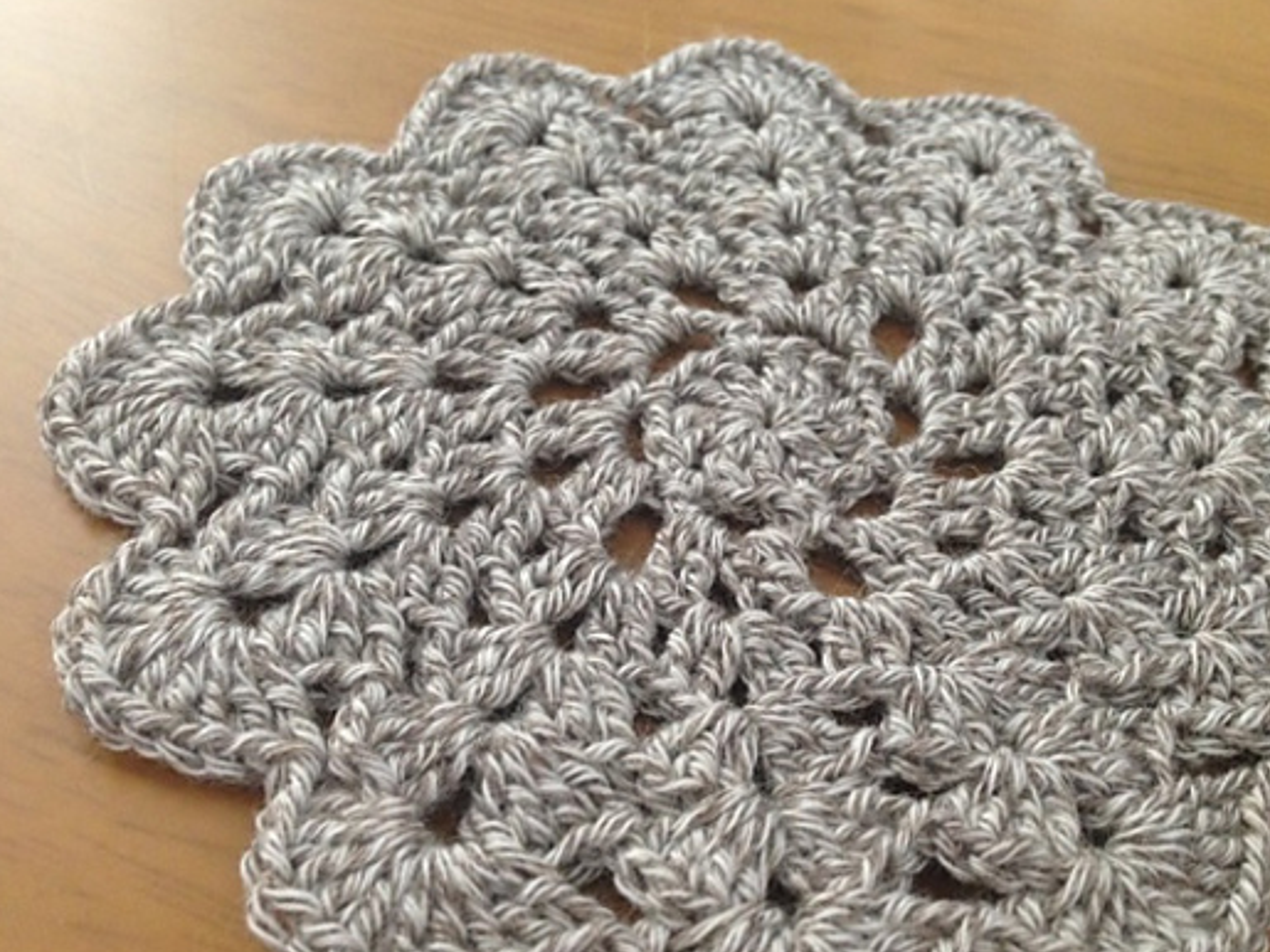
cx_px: 757
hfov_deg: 45.6
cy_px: 551
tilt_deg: -48.5
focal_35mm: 41
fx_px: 1504
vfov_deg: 35.0
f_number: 2.4
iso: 200
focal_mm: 4.12
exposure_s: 1/20
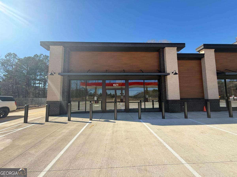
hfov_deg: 102.1
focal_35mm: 14
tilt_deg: +6.0
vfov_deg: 85.7
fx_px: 96
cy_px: 88
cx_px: 118
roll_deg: -0.1
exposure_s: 1/540
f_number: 2.2
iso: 64
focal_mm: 2.22
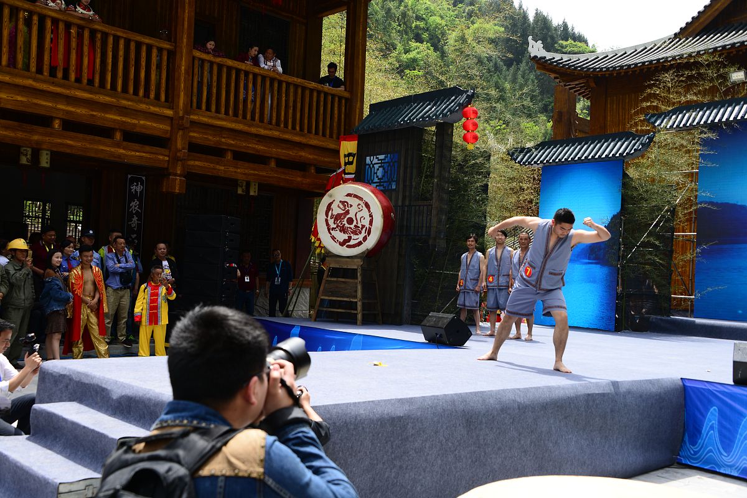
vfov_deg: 35.1
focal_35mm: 38
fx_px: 788
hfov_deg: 50.7
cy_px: 249
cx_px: 374
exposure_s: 1/125
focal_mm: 38
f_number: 7.1
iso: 100
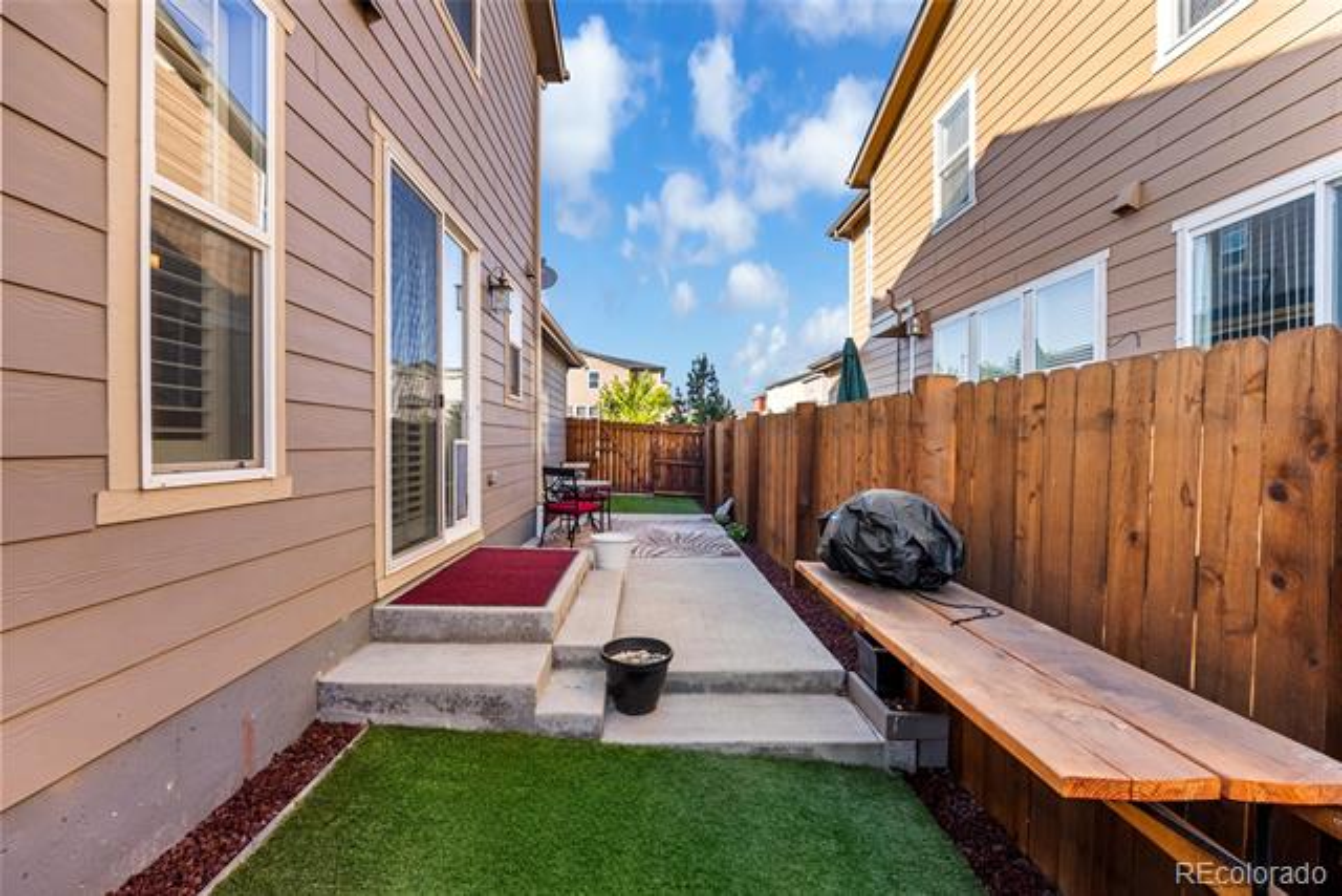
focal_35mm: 16
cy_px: 448
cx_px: 671
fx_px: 597
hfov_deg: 96.7
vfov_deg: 73.8
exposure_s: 1/30
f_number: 8
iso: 200
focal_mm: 16
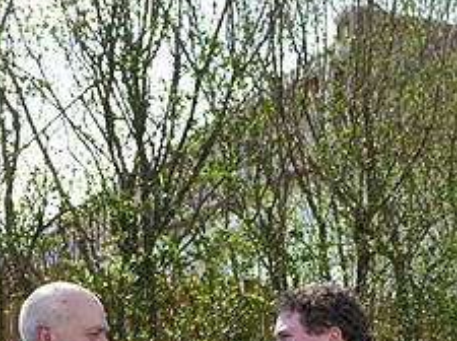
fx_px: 1015
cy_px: 505
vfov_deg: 17.3
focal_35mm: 77
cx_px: 235
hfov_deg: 25.4
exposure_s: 1/200
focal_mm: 31
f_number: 4
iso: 80
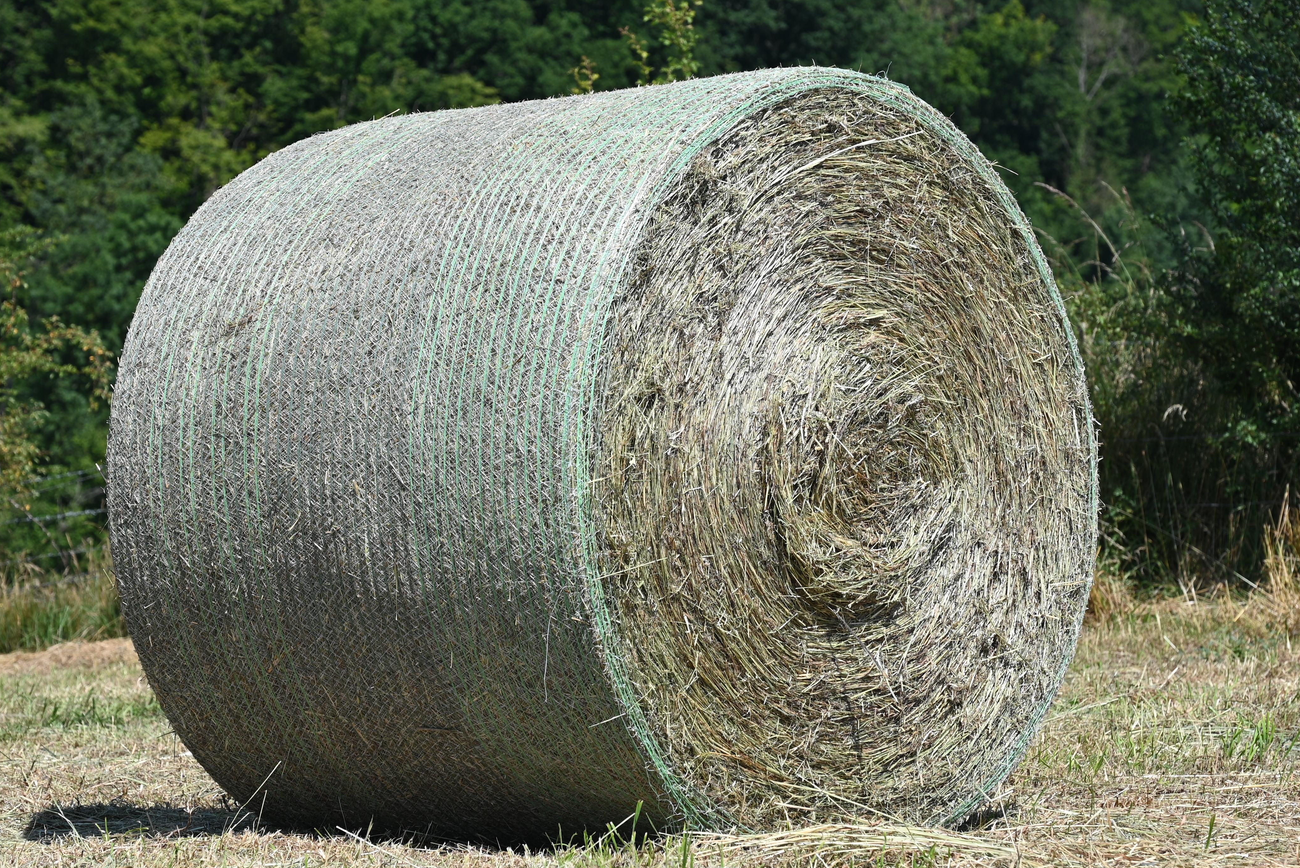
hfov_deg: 16.1
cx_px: 548
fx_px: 4588
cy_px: 471
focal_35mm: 127
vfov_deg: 10.8
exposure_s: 1/400
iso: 100
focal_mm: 87
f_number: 7.1
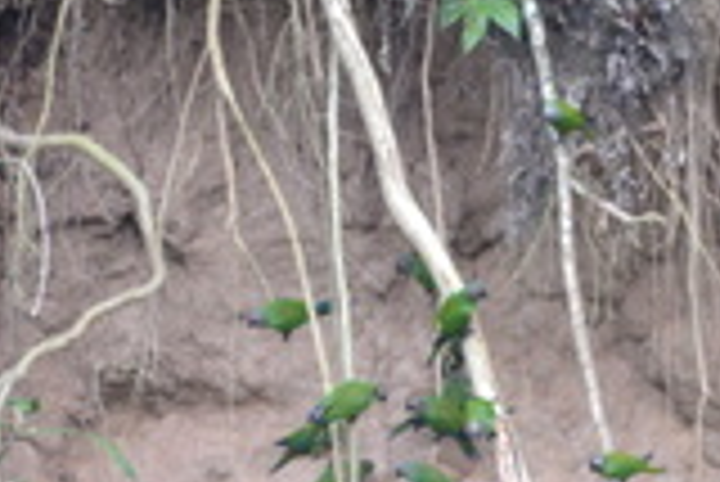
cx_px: 423
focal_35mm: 936
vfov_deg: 1.5
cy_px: 644
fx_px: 18737
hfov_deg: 2.2
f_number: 5.6
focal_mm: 300
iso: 1600
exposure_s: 1/125
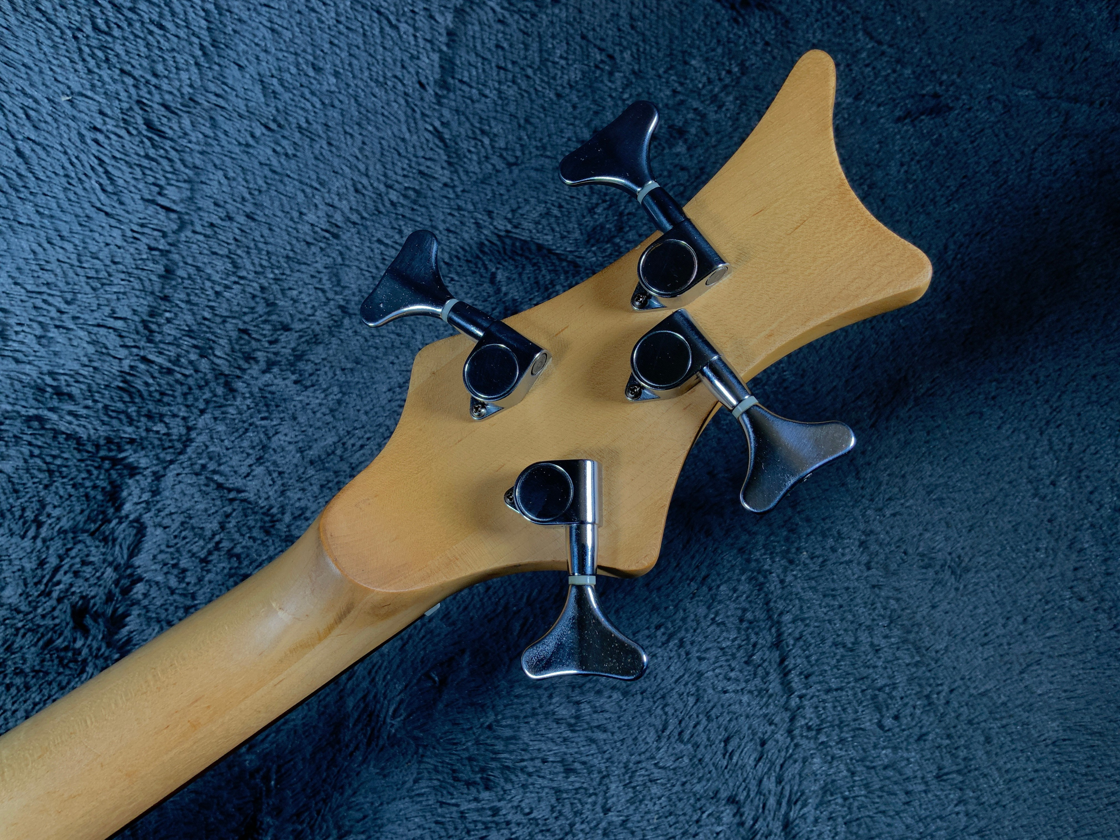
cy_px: 420
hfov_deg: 61.7
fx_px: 938
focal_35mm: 29
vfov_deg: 48.2
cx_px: 560
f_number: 1.8
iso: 20
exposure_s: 1/104
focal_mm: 3
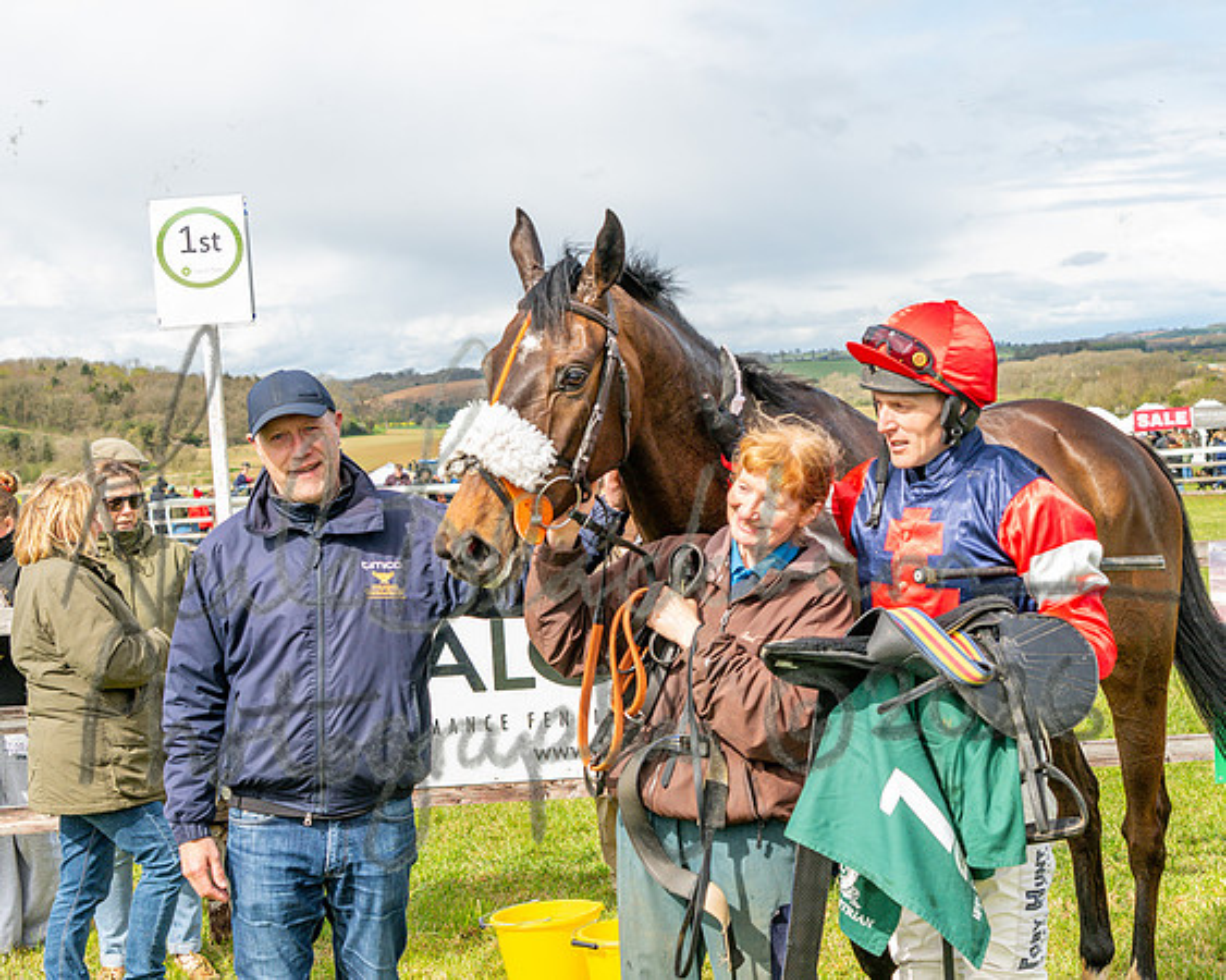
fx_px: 2125
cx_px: 662
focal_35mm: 59
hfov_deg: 32.2
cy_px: 490
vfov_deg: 26.0
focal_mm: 35
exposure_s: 1/1250
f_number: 4.5
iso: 400
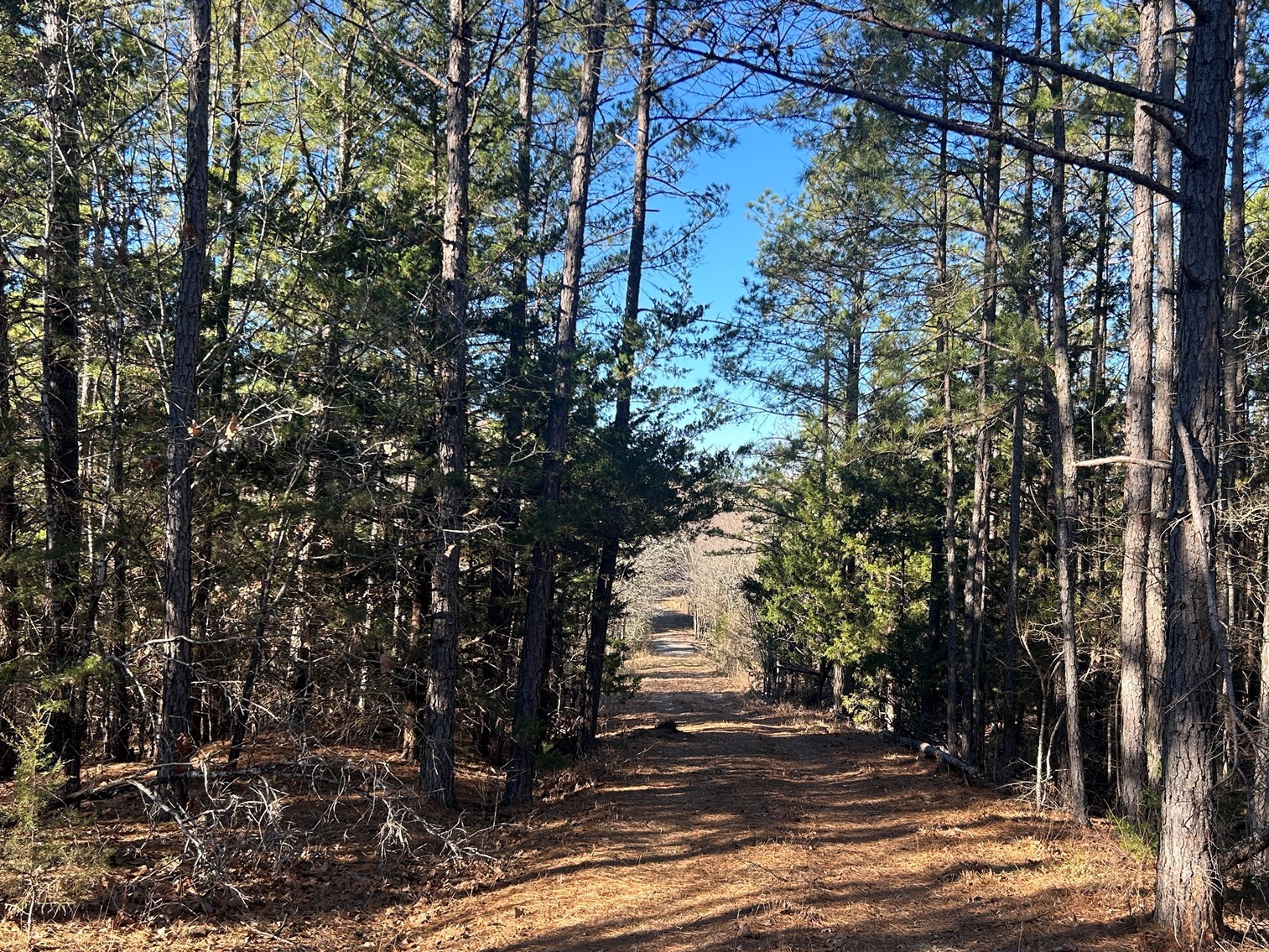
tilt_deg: -0.9
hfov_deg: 55.2
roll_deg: -1.9
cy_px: 523
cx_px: 710
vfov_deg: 42.9
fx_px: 1210
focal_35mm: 33
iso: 50
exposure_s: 1/482
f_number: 1.5
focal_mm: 5.7
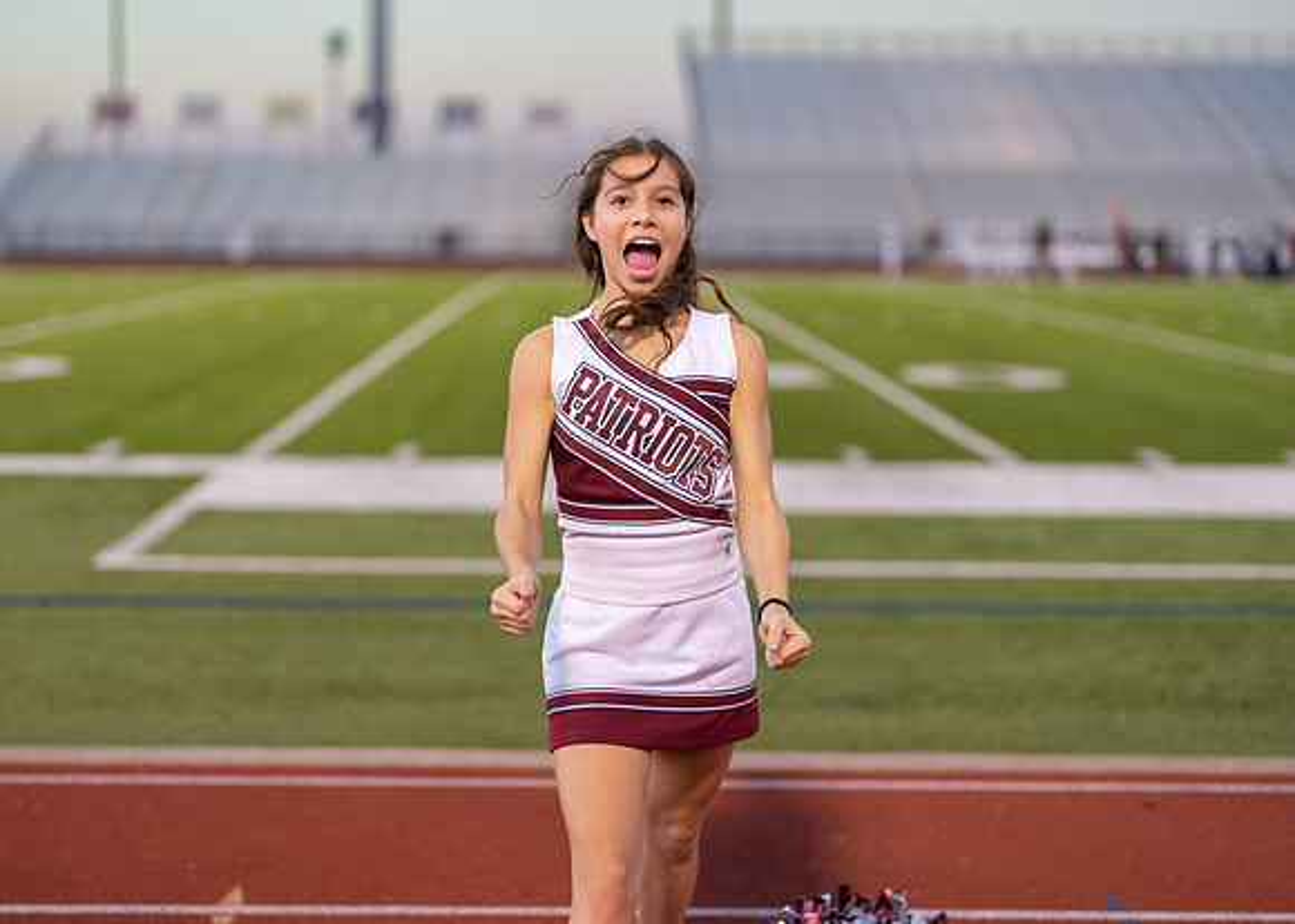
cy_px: 417
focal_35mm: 59
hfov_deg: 33.5
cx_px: 610
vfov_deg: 24.2
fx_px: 2154
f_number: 1.2
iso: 400
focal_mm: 50
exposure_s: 1/1000
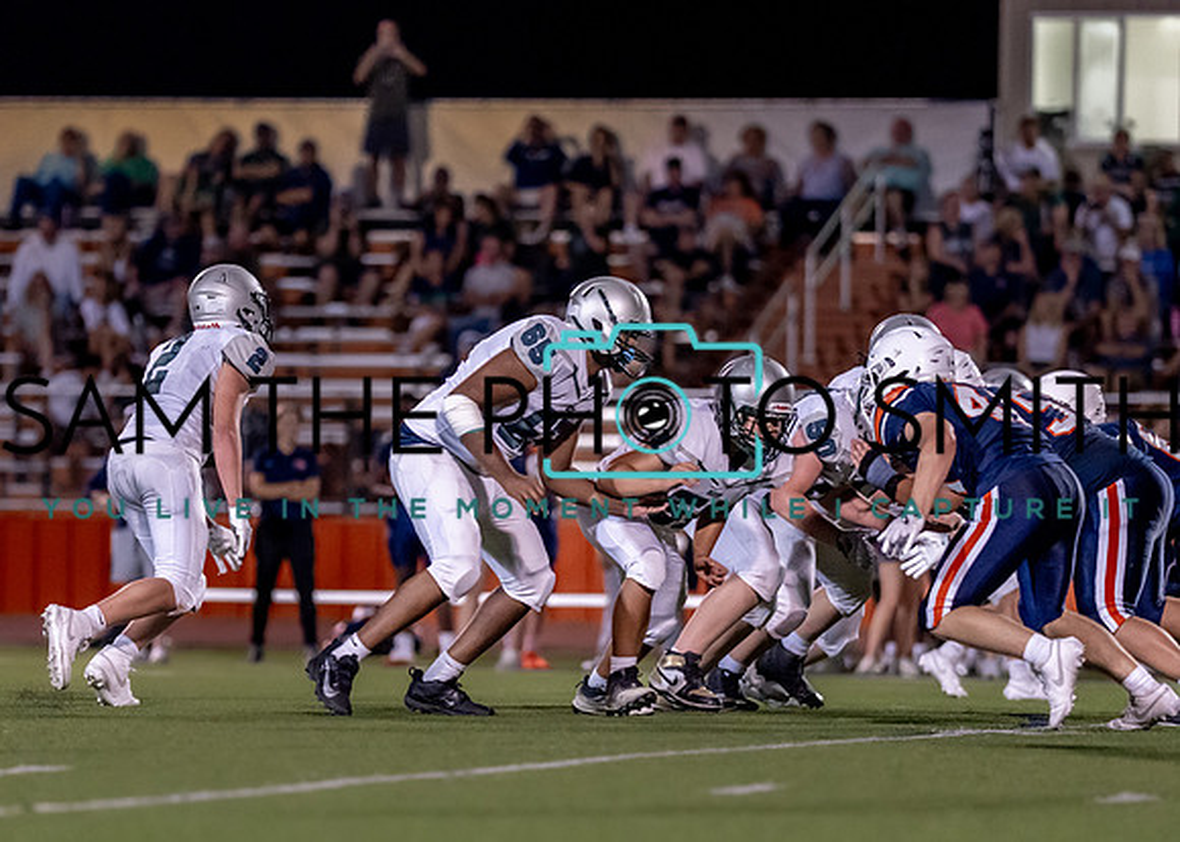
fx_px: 8920
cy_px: 534
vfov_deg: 5.4
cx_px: 549
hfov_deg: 7.6
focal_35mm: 266
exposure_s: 1/1000
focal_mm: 135
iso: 1600
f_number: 1.8
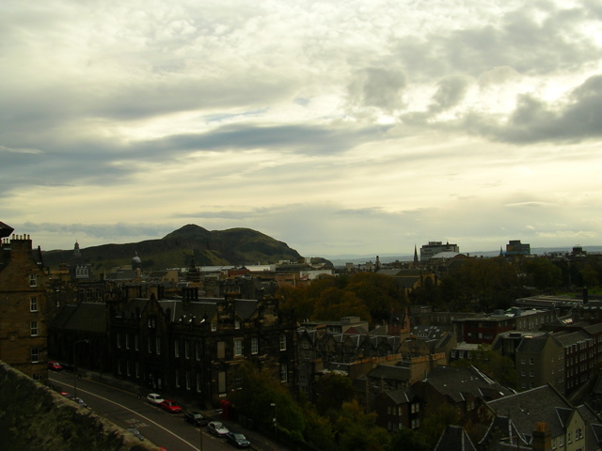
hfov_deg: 49.0
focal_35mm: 38
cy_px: 226
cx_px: 301
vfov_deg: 37.7
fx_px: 661
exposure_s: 1/265
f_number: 5.6
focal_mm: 5.8
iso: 50
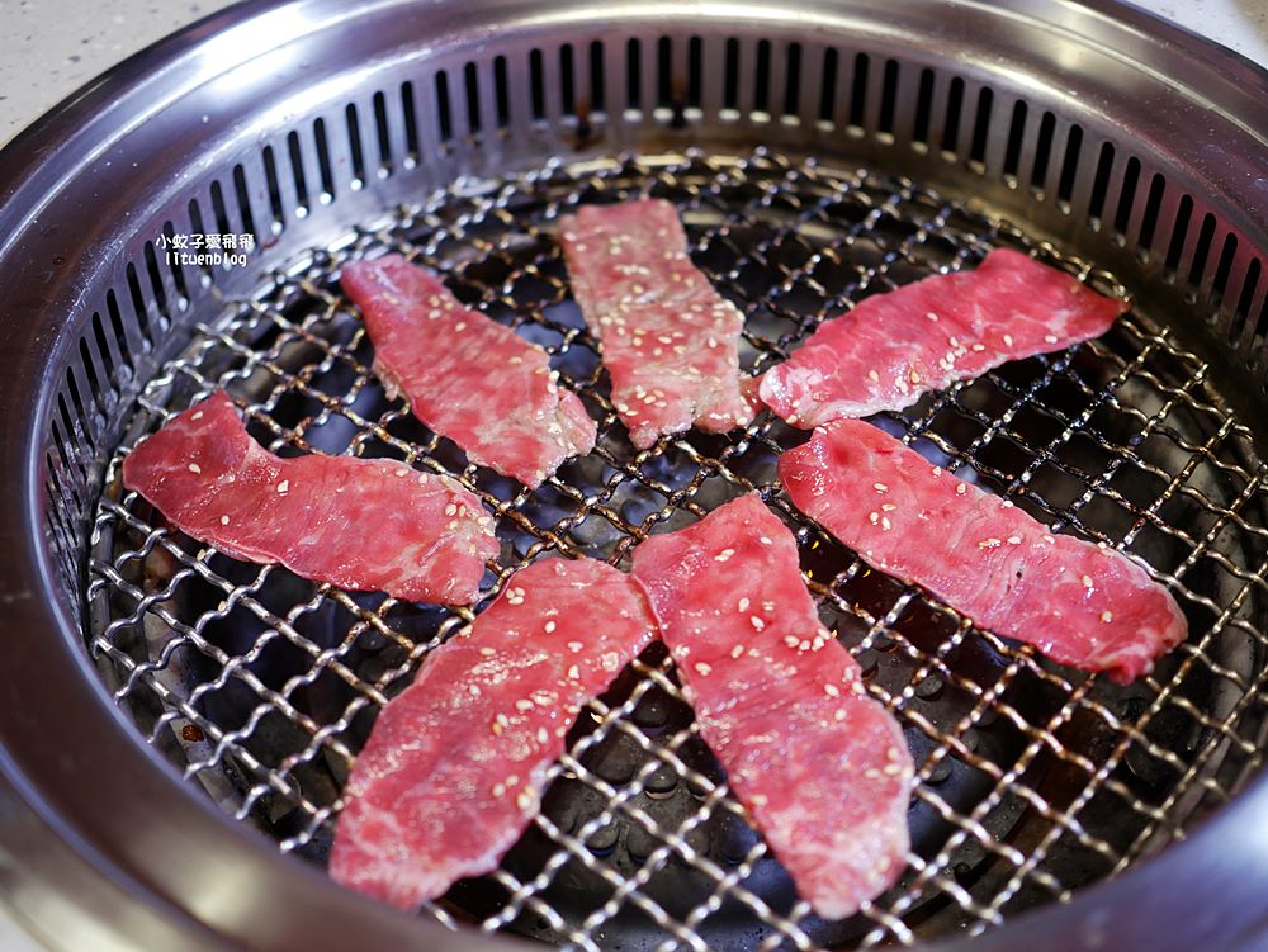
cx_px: 634
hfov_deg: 38.2
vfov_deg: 29.1
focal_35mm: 50
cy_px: 476
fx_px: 1832
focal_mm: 25
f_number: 1.8
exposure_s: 1/60
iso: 320
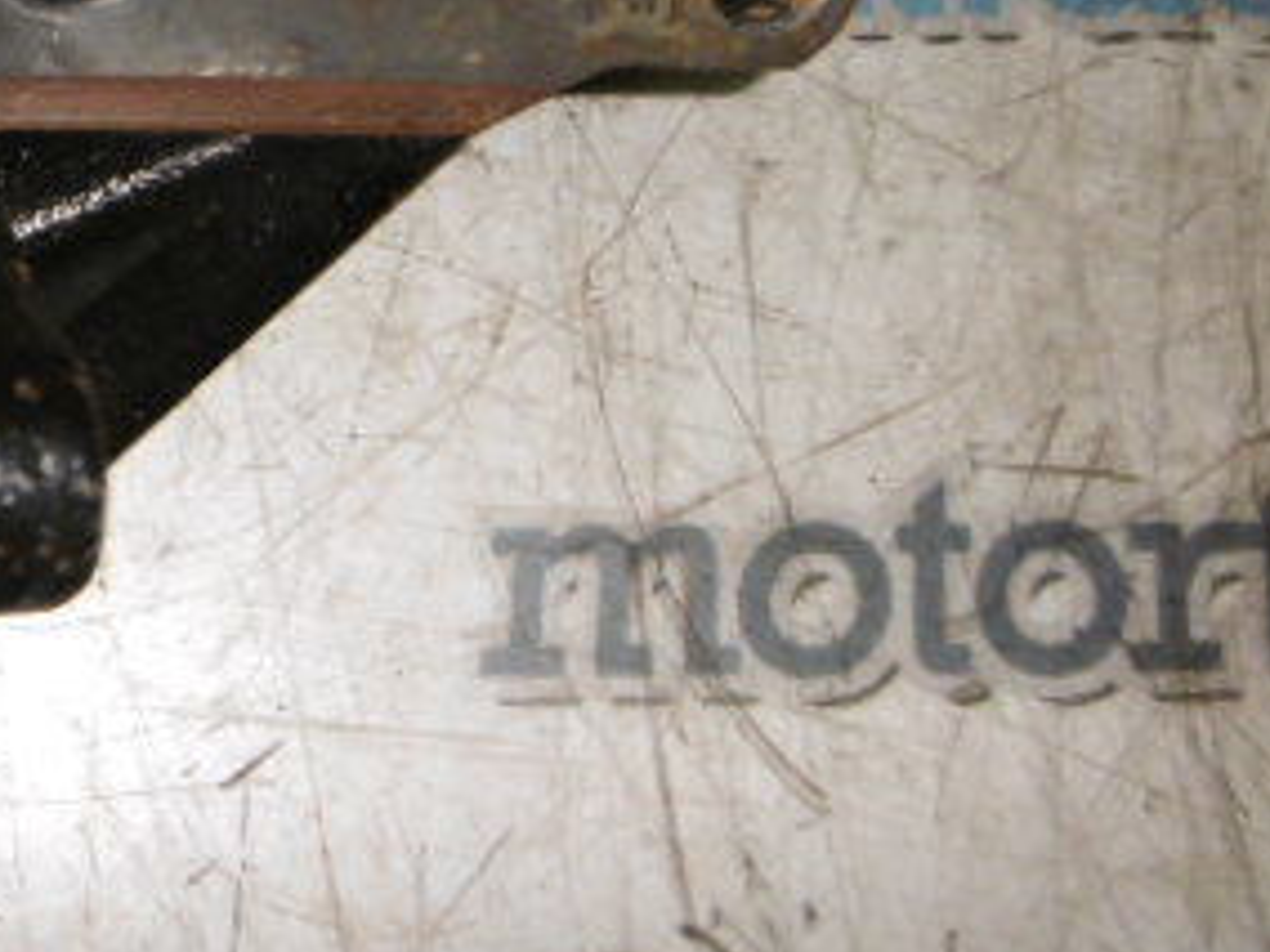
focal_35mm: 54
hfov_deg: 31.8
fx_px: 1981
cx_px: -98
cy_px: 103
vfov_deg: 26.2
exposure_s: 1/60
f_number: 7.8
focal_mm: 4.3
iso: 200
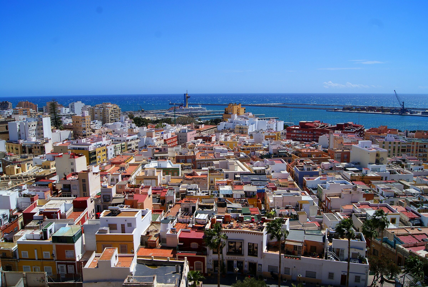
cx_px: 214
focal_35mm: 27
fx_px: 321
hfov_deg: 67.3
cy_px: 144
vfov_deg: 48.1
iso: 100
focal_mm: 18
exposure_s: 1/320
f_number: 10
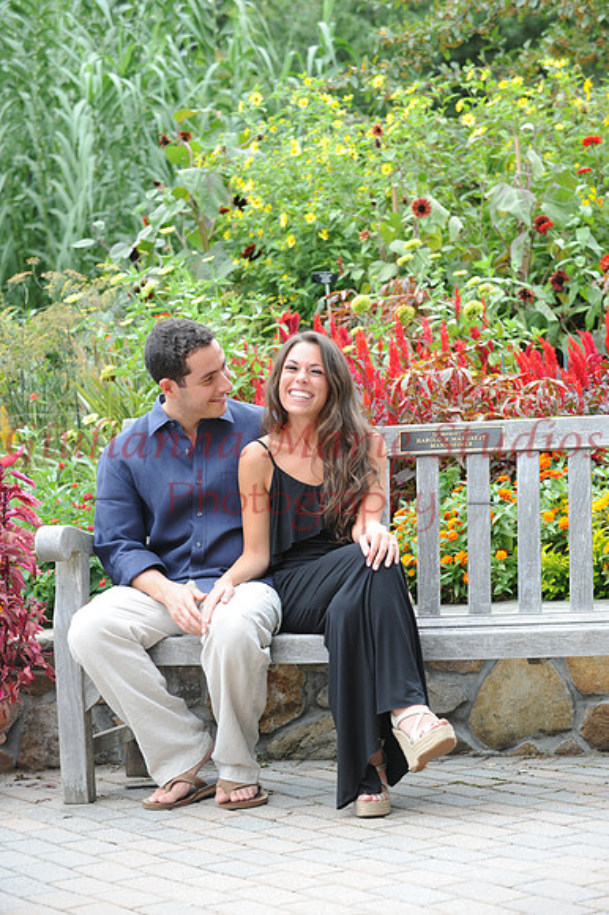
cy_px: 458
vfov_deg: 22.6
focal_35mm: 90
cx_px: 304
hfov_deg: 15.2
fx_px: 2286
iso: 500
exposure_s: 1/160
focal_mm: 90
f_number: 6.3
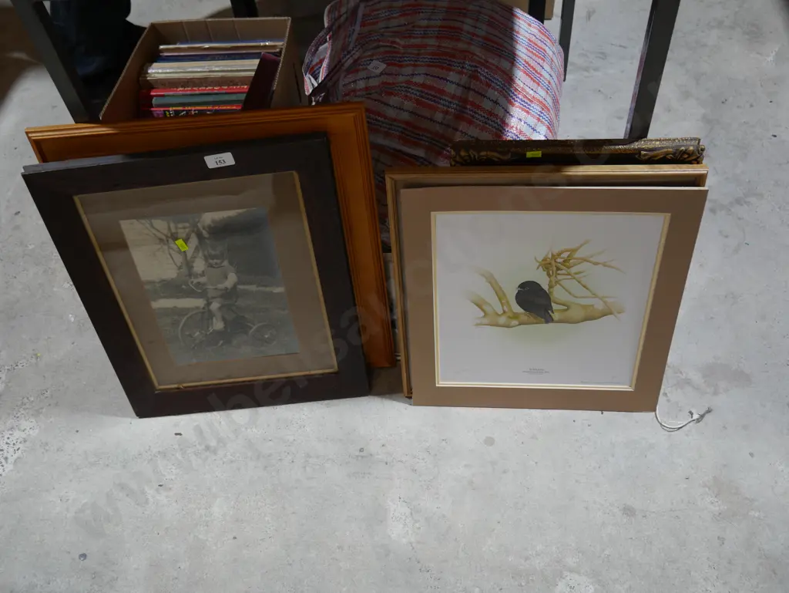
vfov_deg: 44.2
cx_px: 394
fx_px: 730
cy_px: 296
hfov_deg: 56.8
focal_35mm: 32
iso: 250
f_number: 3.6
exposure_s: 1/60
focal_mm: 16
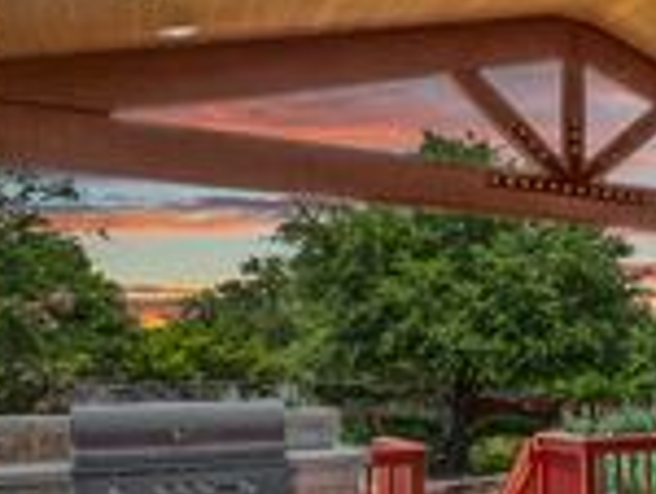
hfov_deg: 28.1
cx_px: 958
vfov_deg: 29.3
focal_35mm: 48
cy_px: 426
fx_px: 911
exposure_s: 1
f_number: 11
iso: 250
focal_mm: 10
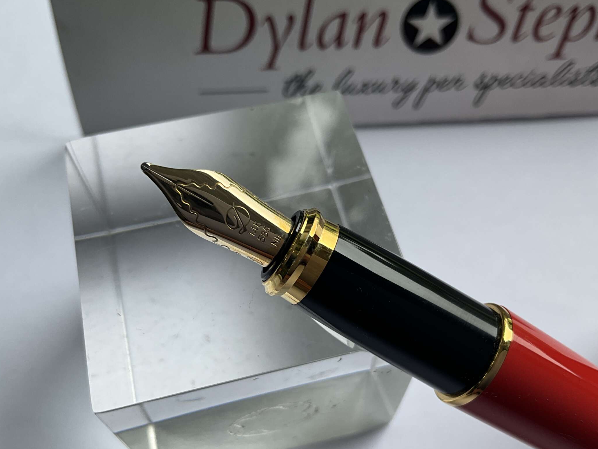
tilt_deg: -62.1
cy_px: 267
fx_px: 622
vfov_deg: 39.5
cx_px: 298
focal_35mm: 36
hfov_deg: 51.3
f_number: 1.8
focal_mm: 3
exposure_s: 1/147
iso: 20
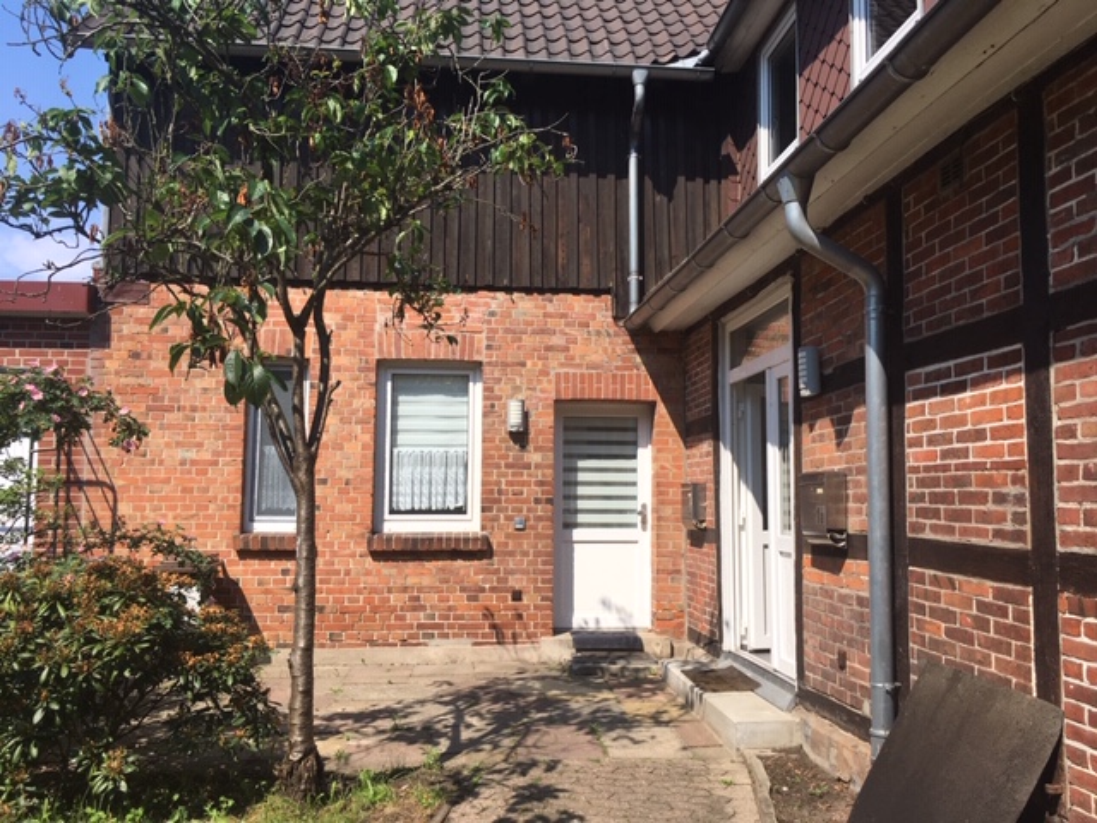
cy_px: 412
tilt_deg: +4.1
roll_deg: -0.1
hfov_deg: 61.7
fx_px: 919
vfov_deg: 48.2
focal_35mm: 29
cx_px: 548
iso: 25
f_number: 2.2
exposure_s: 1/1479
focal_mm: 4.15
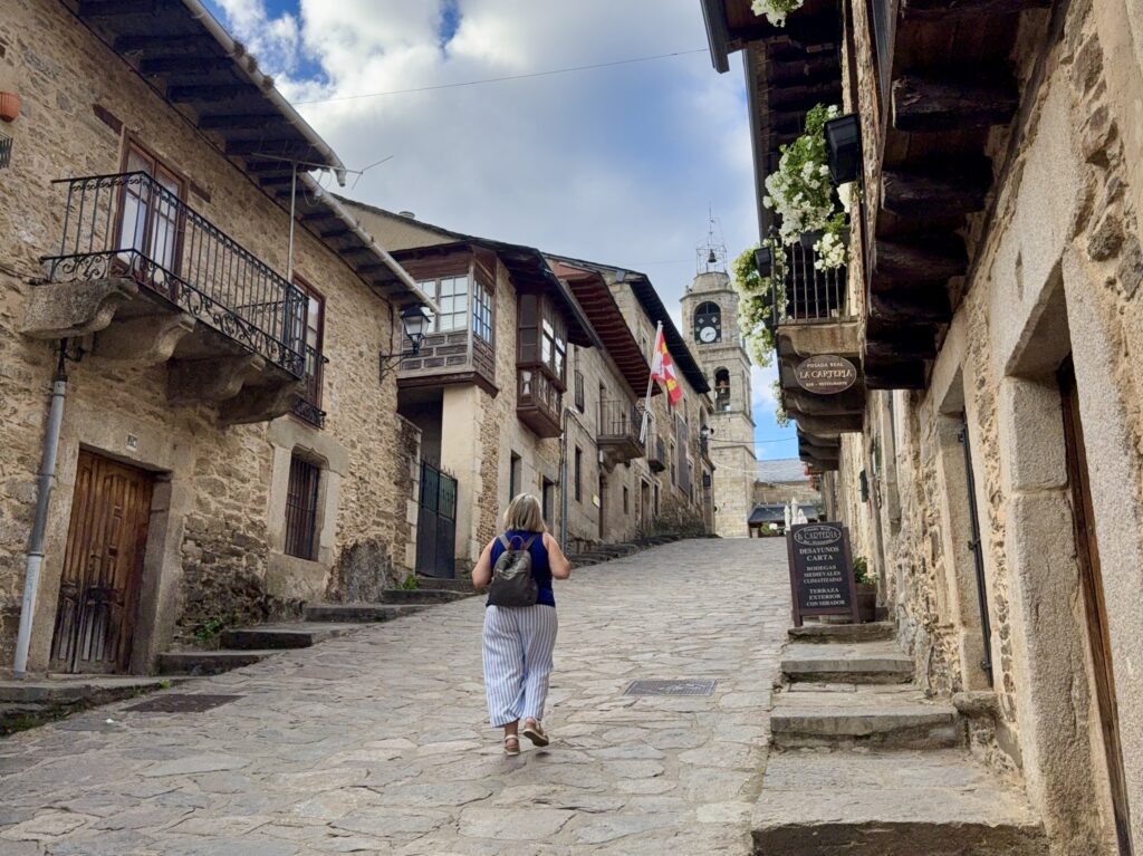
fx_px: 792
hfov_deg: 71.6
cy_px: 428
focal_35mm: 24
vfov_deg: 56.8
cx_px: 572
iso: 100
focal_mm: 6.76
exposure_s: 1/2370
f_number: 1.78
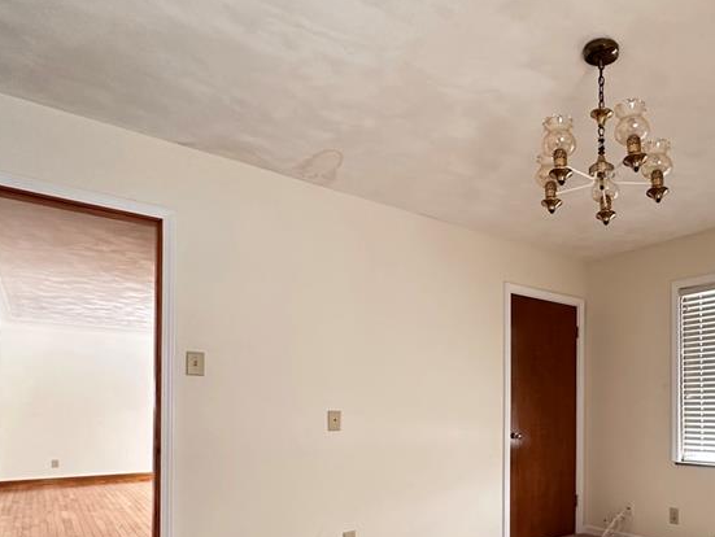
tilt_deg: +0.8
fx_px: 537
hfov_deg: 62.7
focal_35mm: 26
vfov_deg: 50.7
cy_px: 407
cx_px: 551
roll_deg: -0.3
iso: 320
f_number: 2.2
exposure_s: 1/60
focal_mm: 2.22
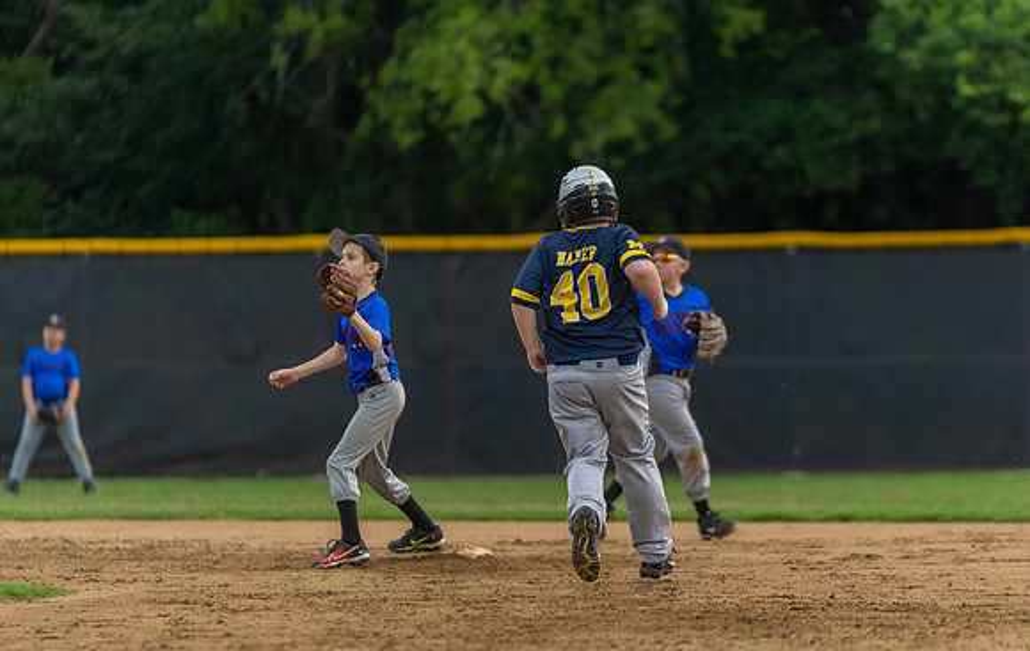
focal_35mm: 250
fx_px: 7035
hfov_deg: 8.4
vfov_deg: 5.3
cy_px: 355
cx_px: 591
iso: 1000
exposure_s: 1/1000
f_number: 2.8
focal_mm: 200
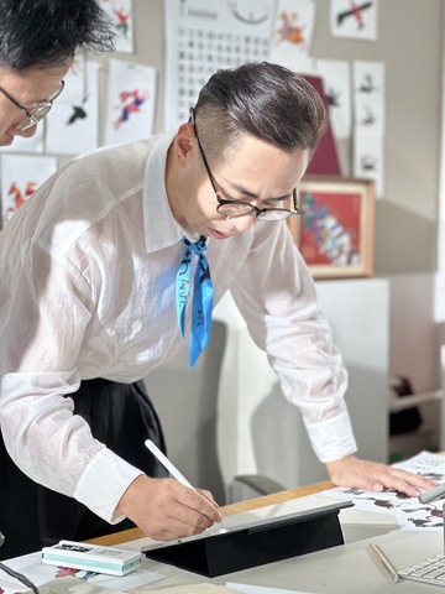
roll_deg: -1.5
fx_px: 1320
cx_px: 222
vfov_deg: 25.3
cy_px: 297
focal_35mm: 77
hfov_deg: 19.1
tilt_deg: -2.7
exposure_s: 1/93
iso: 250
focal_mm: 9
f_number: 2.8
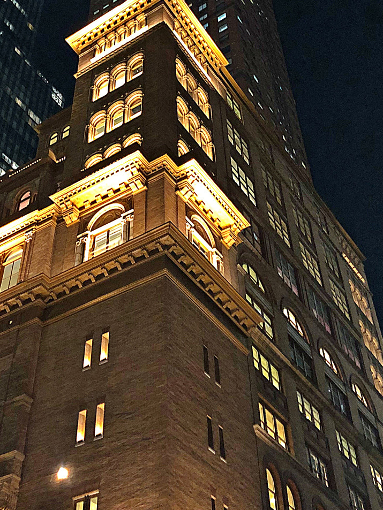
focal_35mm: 47
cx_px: 148
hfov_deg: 30.8
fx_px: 693
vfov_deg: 40.0
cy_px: 180
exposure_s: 1/4
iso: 100
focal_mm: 4
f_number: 1.8
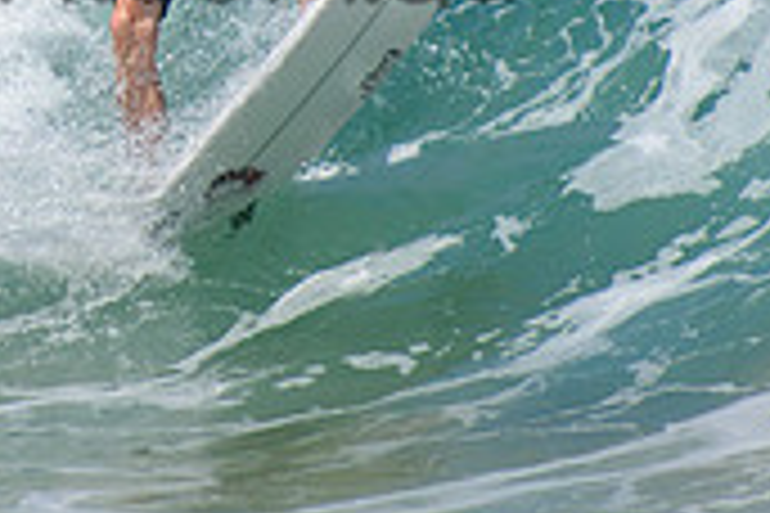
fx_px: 43459
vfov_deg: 0.7
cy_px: -101
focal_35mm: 2032
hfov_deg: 1.0
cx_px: 41
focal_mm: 400
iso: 250
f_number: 5.6
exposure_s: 1/2000
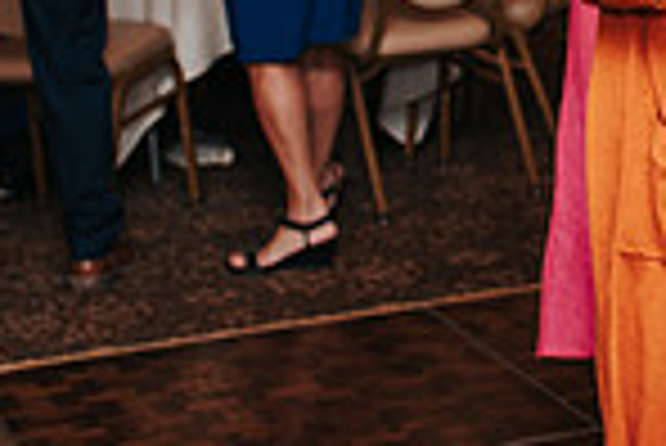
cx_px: 864
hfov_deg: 14.3
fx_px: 2537
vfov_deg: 9.8
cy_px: -196
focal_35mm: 137
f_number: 3.2
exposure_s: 1/160
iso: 1000
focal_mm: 35
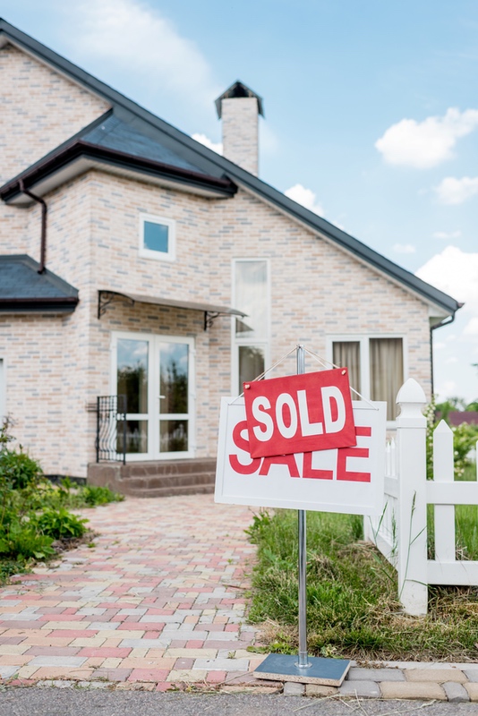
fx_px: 696
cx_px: 239
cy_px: 358
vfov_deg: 54.4
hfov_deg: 37.9
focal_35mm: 35
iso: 250
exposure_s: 1/1250
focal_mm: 35
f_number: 3.2
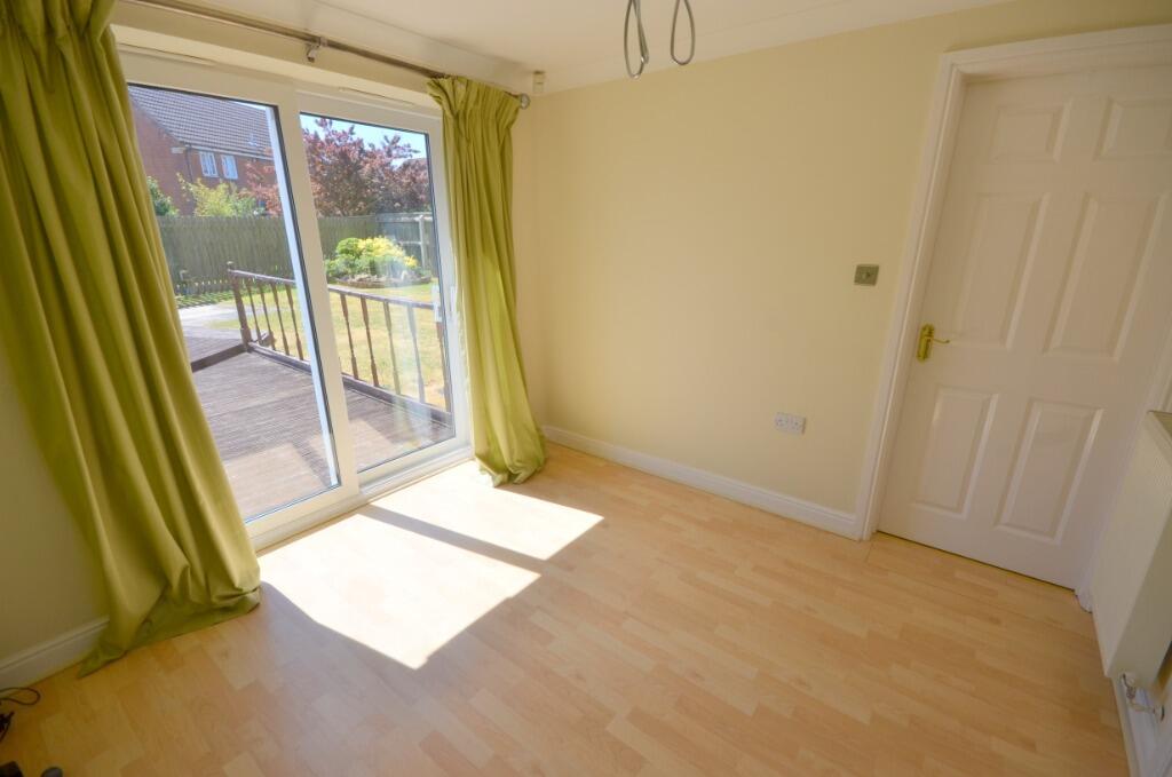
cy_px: 388
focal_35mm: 15
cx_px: 586
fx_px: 487
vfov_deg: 77.1
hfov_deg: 100.5
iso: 200
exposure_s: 1/250
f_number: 8
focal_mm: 10
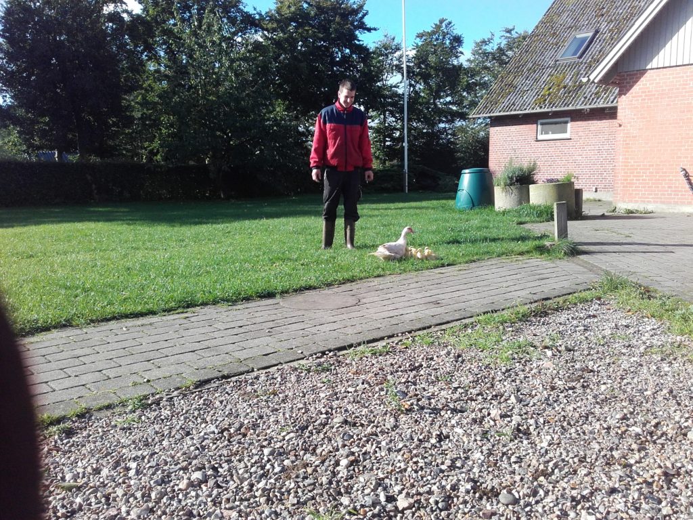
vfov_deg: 45.4
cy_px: 260
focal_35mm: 31
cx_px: 346
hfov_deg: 58.4
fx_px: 621
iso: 50
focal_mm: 3.3
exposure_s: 1/560
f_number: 2.2
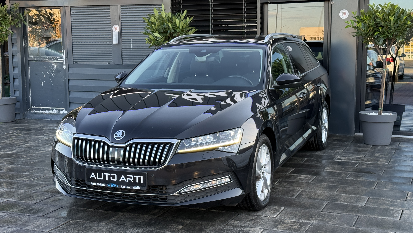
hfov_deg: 39.2
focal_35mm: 53
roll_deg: +0.2
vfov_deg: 22.6
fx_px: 580
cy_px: 114
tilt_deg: -5.8
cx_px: 209
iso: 100
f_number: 1.78
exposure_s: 1/242
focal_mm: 6.76
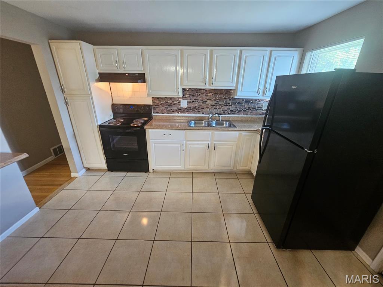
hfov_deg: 106.2
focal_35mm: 13
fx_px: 144
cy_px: 144
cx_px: 192
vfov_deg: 89.9
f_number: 2.2
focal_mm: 2.2
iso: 320
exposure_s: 1/30
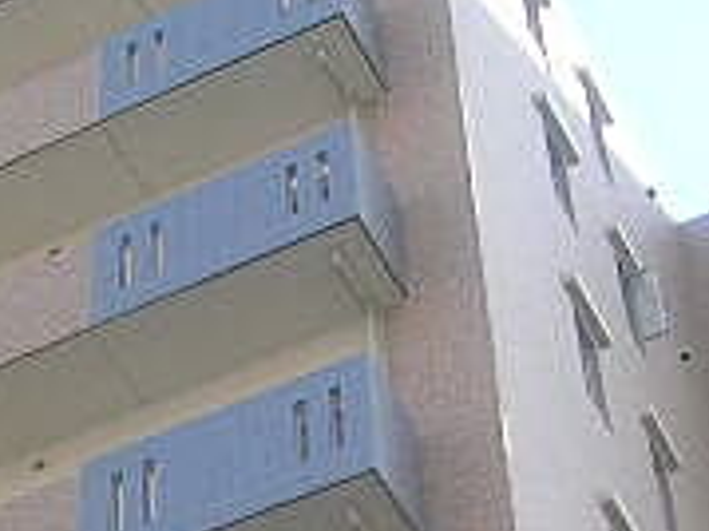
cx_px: 234
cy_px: 563
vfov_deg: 11.7
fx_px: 2559
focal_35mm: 125
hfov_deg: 15.7
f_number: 4.8
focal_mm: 5.4
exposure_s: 1/256
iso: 71
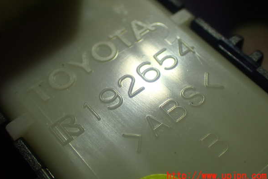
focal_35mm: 61
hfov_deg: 32.9
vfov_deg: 22.3
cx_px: 133
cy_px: 80
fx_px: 454
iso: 200
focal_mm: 10.35
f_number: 3.5
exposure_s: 1/60
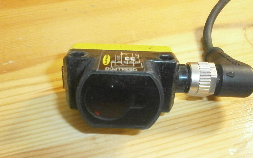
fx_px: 248
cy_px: 107
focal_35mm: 36
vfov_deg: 34.9
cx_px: 122
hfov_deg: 54.0
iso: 800
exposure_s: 1/60
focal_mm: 4.8
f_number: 2.9
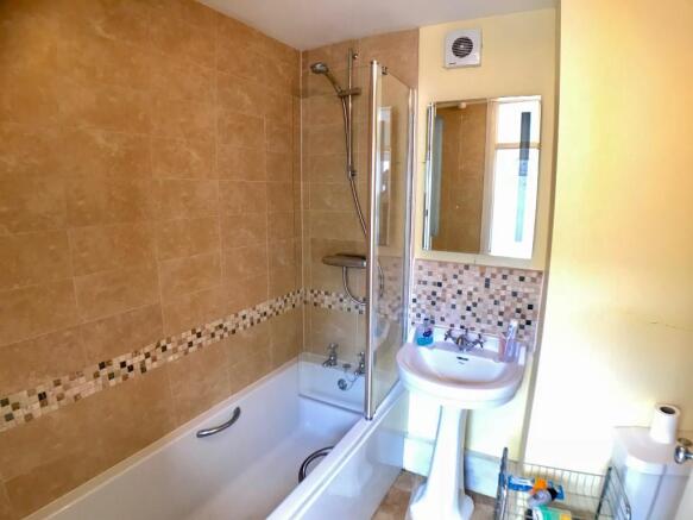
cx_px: 346
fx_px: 560
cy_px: 260
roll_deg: -0.8
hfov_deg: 63.5
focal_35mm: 28
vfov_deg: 49.7
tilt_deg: -11.5
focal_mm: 3.99
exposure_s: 1/20
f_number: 1.8
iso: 32
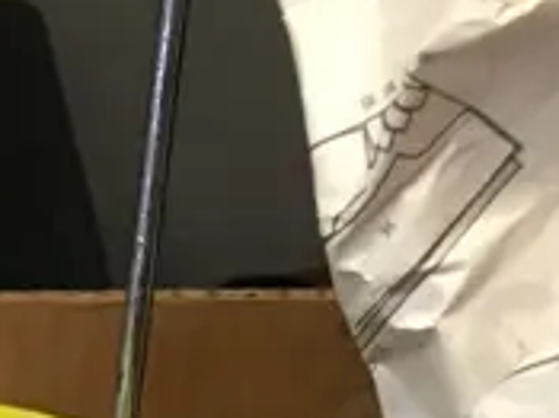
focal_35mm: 170
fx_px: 2743
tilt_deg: -39.8
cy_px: 1024
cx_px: -387
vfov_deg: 8.0
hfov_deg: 11.0
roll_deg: -1.3
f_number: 2.2
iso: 80
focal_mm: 4.15
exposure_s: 1/17
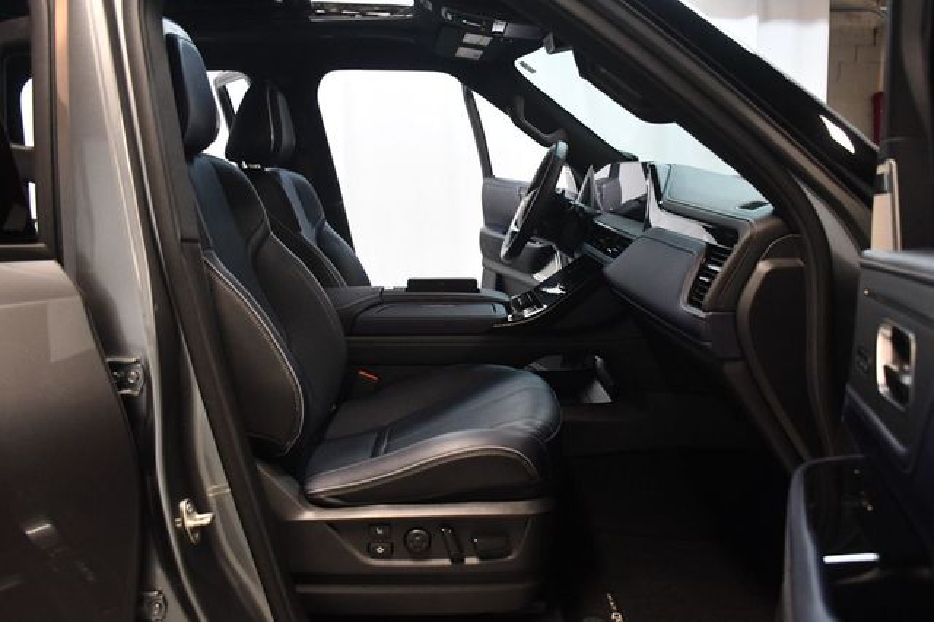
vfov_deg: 43.6
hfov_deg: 62.0
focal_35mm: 30
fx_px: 778
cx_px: 467
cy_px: 311
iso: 3200
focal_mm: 20
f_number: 3.5
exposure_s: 1/100
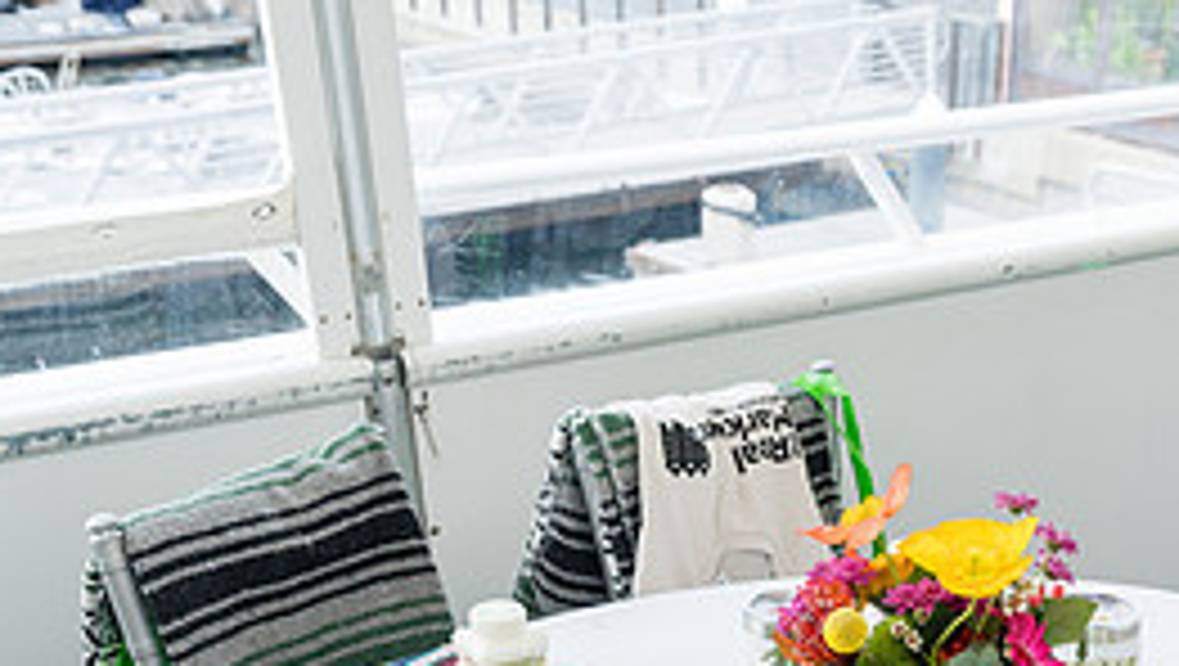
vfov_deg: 18.5
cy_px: 722
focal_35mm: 63
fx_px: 1972
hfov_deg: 32.3
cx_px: 954
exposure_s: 1/250
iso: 400
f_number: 4.5
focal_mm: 27.2
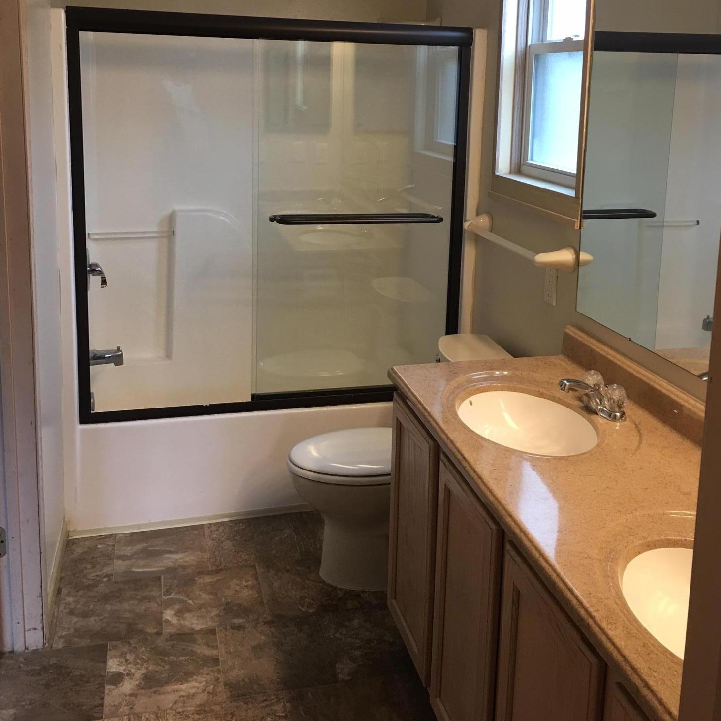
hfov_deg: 47.2
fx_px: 825
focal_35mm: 35
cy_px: 229
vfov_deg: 46.3
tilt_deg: -8.1
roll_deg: -2.1
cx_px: 363
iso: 40
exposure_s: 1/30
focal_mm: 4.15
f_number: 2.2
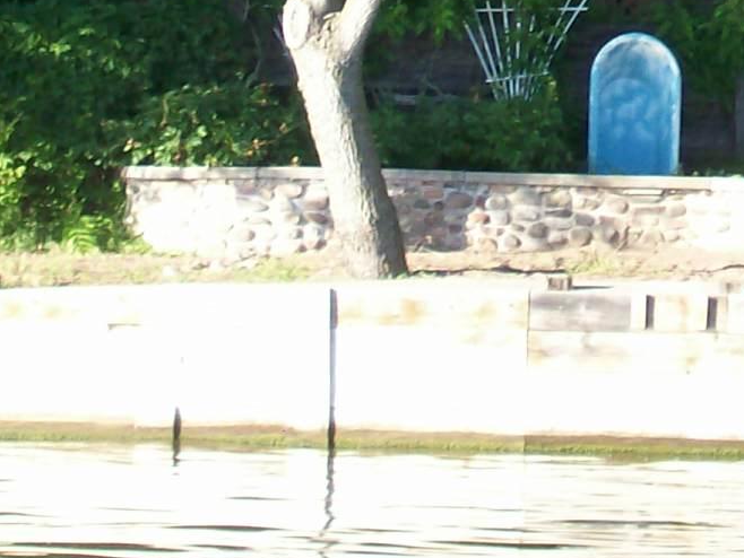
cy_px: -375
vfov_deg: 6.0
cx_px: 795
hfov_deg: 8.0
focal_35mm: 245
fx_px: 5268
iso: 80
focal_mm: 11.6
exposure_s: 1/167
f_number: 3.8
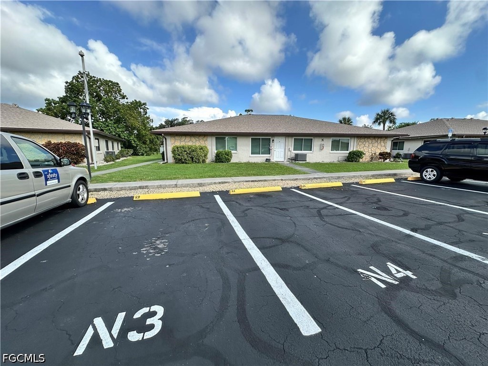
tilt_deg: -9.5
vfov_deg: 85.7
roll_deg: +0.0
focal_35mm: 14
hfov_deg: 102.1
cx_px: 244
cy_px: 183
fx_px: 197
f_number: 2.2
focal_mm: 2.22
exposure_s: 1/1114
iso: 50
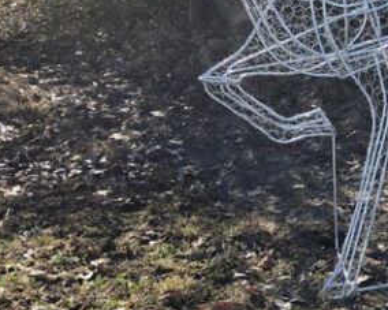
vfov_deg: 20.1
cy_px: 7
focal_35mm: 74
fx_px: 849
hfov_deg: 24.5
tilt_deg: -6.8
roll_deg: +0.5
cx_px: 388
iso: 20
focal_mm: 4
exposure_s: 1/565
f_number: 1.8
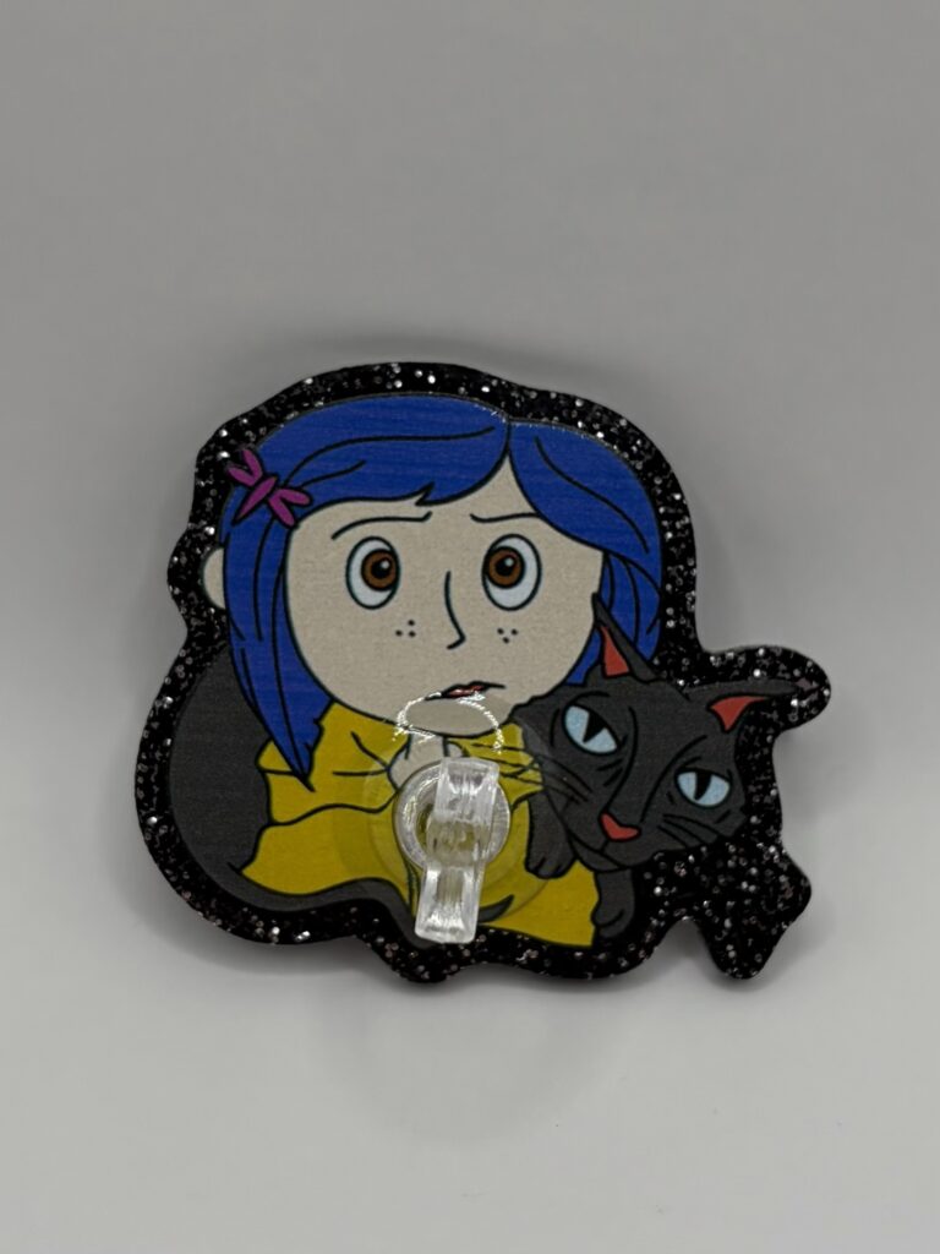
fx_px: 941
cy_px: 627
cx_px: 470
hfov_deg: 53.1
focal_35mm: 26
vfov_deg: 67.3
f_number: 1.6
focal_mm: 5.96
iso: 50
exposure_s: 1/945
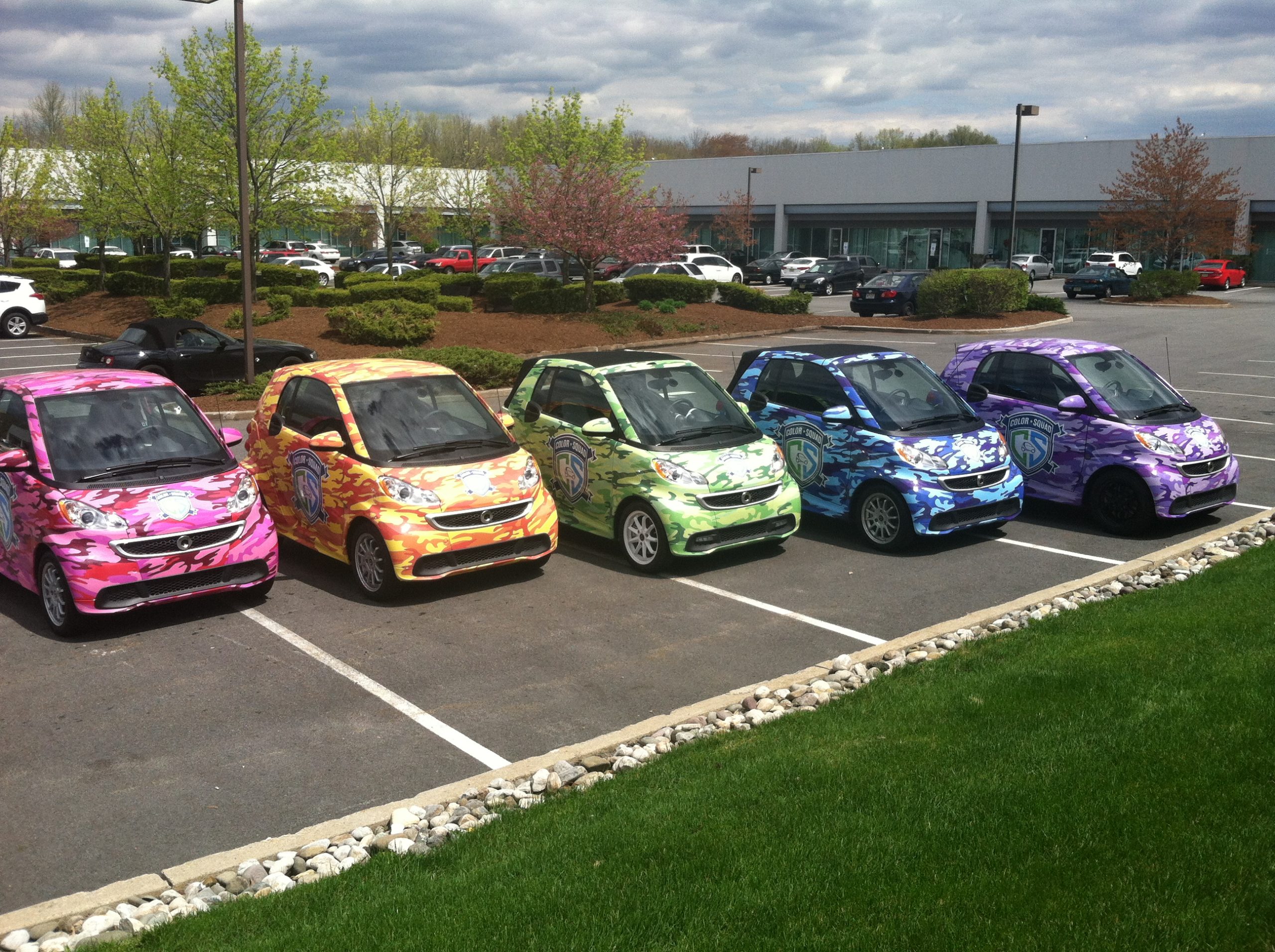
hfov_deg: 52.7
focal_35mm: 35
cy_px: 476
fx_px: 1287
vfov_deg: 40.6
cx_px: 638
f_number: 2.8
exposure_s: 1/1500
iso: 80
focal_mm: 3.85
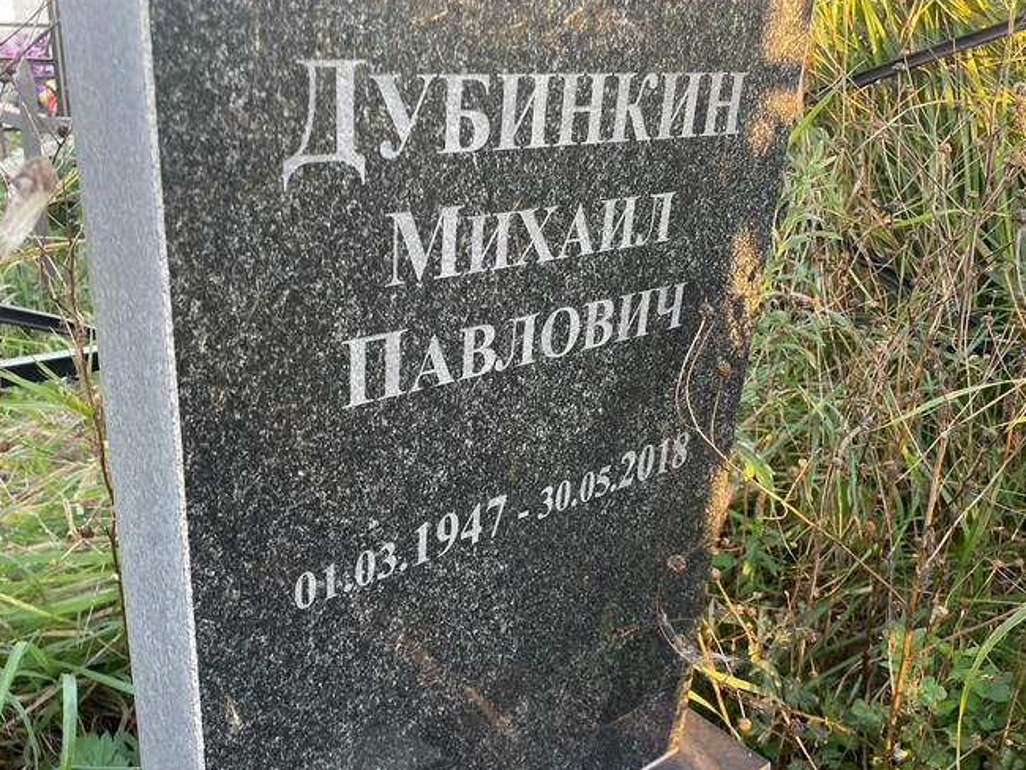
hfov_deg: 56.7
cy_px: 429
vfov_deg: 44.1
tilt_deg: -23.6
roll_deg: -2.6
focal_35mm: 32
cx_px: 477
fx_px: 949
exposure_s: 1/121
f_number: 1.6
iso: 100
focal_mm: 4.2
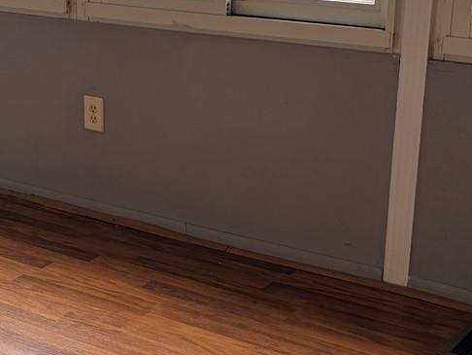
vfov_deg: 18.7
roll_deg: +1.1
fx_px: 1078
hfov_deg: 23.5
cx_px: -16
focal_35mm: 79
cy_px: 201
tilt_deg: -19.8
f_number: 1.78
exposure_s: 1/120
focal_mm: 6.76
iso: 100
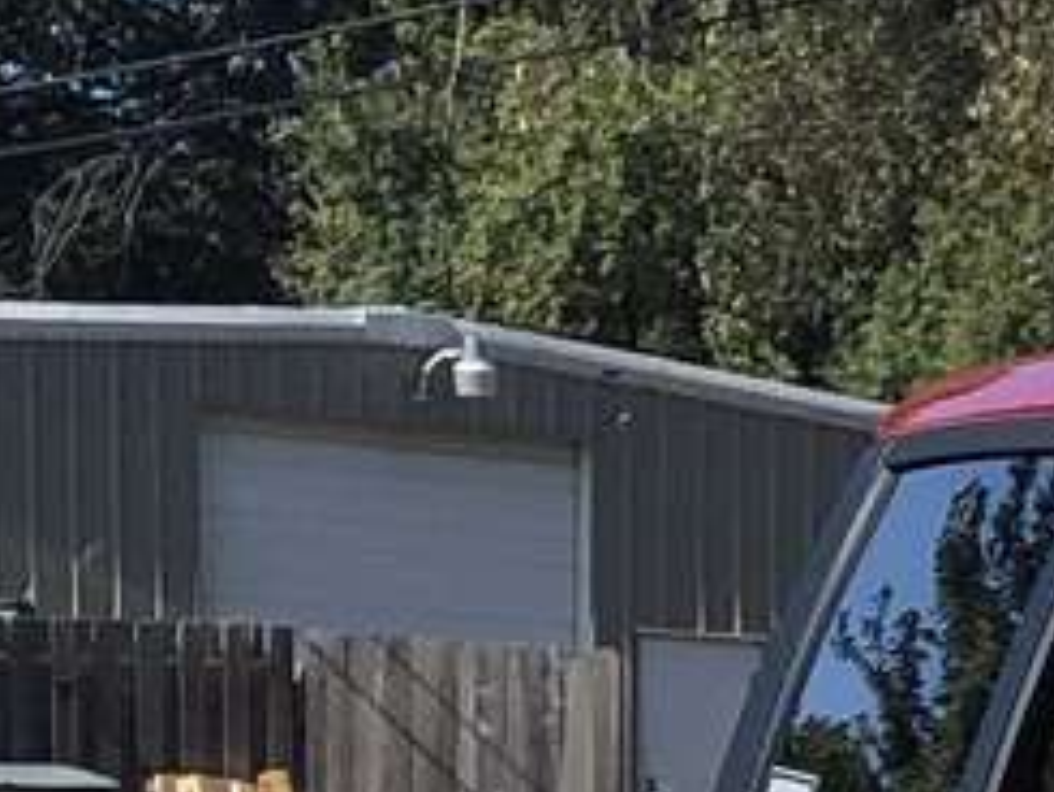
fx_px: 6671
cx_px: 2736
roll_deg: -2.6
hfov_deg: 8.1
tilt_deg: -11.8
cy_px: 2191
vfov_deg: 6.3
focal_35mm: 219
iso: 20
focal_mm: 3.99
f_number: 1.8
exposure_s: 1/1779
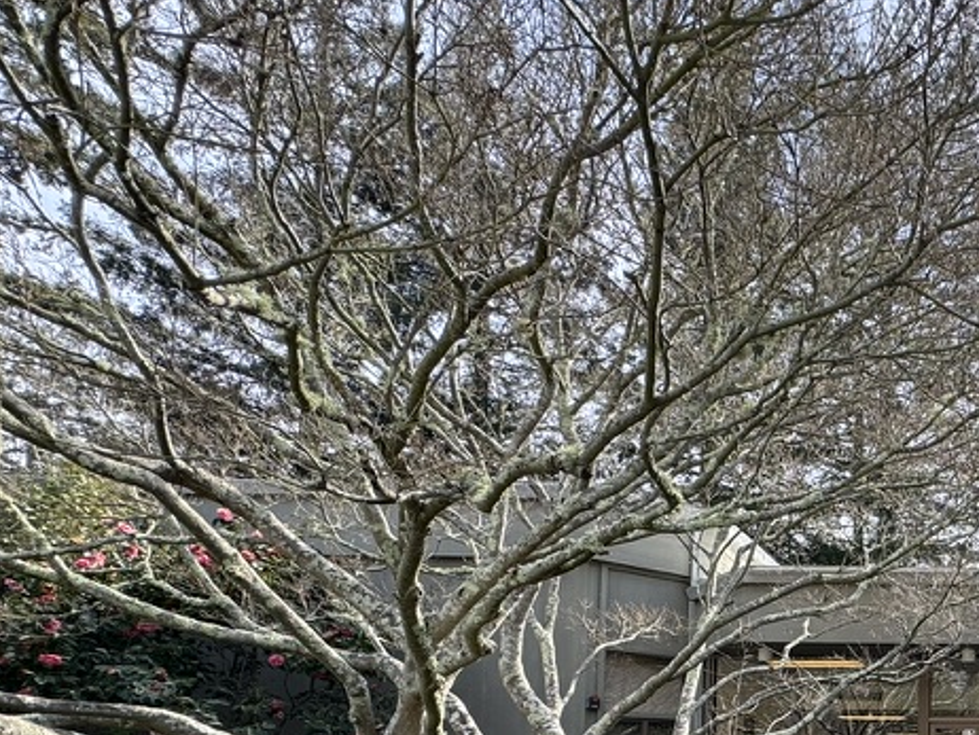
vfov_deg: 40.2
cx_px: 1049
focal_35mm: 31
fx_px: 877
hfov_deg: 45.5
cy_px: 727
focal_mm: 2.22
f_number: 2.2
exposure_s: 1/279
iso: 40
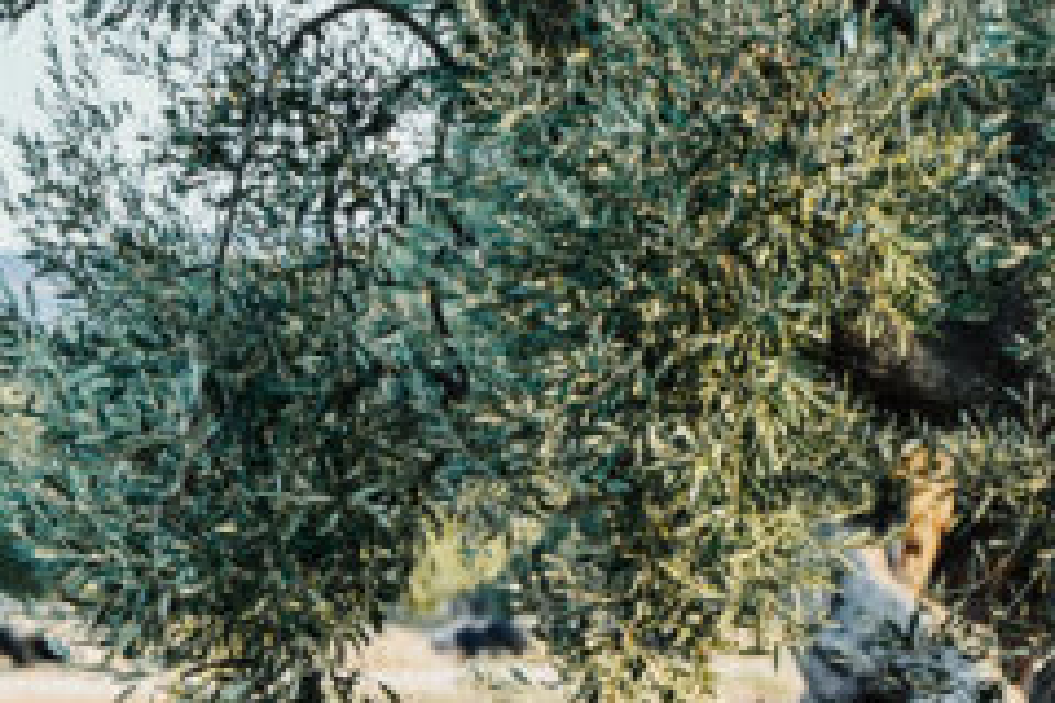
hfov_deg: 5.6
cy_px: 784
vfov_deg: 3.8
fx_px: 10491
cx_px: 2128
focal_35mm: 358
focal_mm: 86
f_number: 4.5
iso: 1000
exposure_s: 1/1000
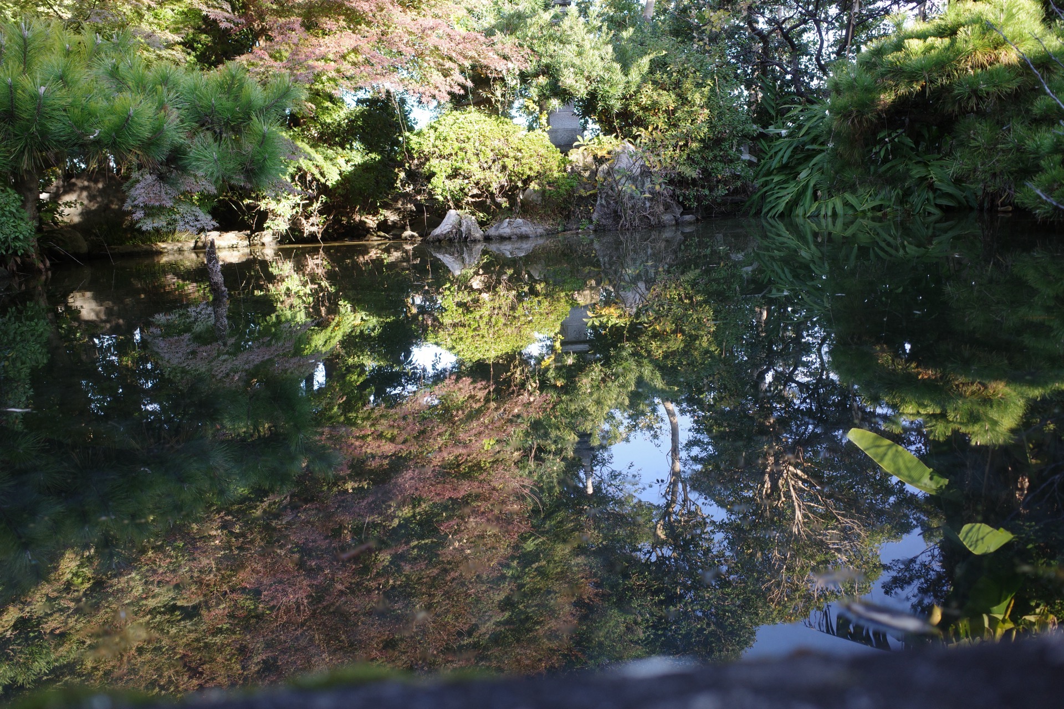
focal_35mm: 28
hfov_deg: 65.5
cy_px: 354
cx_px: 532
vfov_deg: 46.4
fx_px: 827
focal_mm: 18.3
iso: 200
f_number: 2.8
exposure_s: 1/125
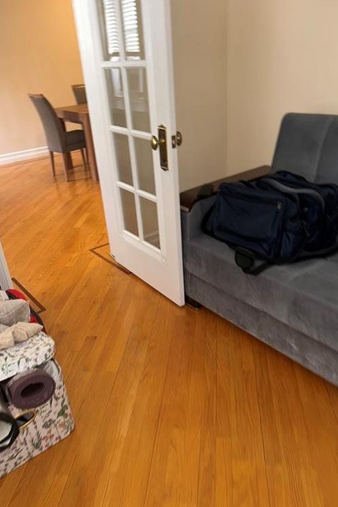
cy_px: 258
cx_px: 168
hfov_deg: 46.4
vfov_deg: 65.5
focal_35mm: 28
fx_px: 395
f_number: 1.5
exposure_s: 1/25
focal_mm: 5.7
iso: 64
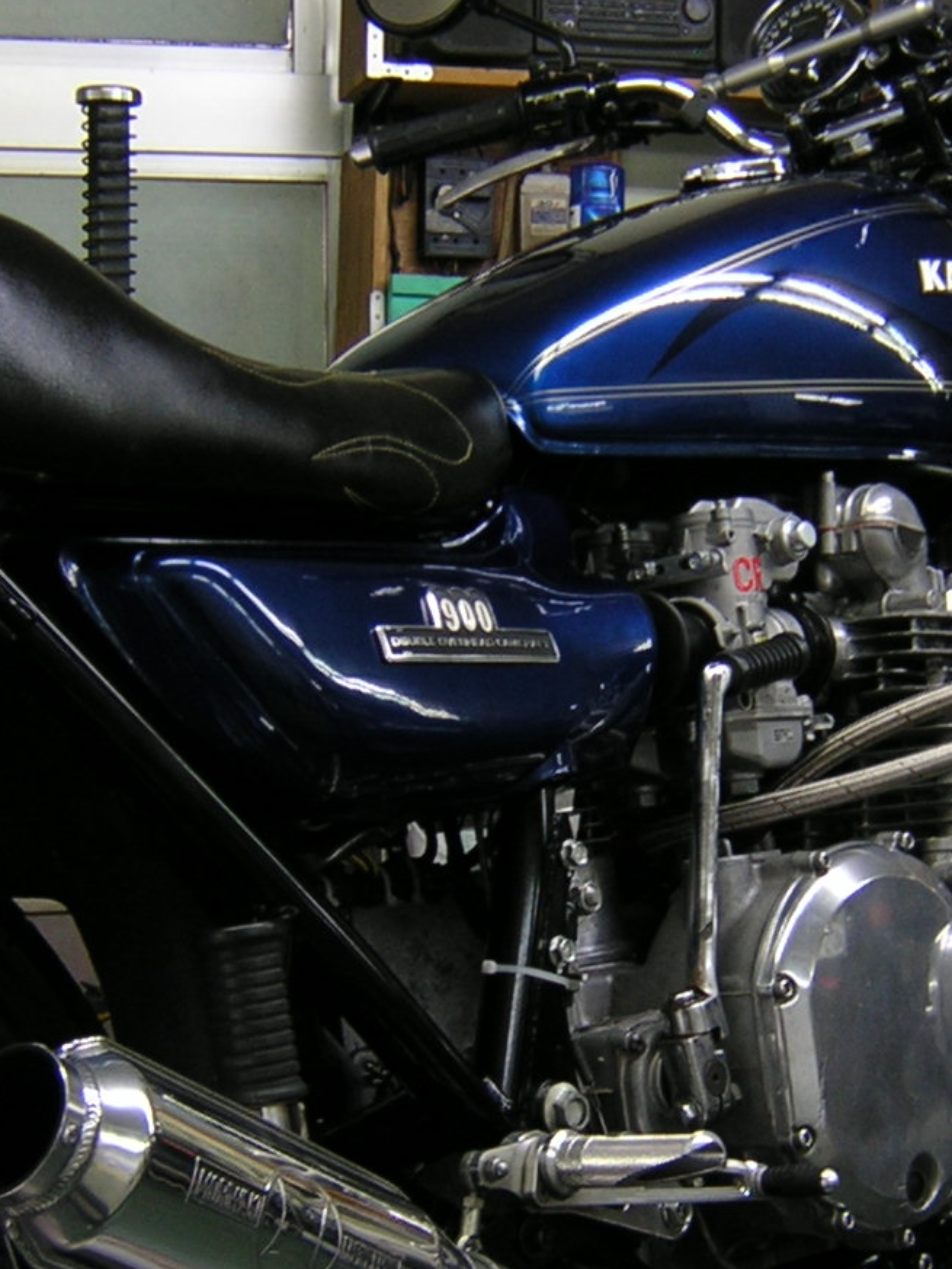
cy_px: 759
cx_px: 596
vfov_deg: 29.3
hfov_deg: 22.2
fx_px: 2420
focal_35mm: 66
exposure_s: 1/29.1
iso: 146
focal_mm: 4.7
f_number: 2.6
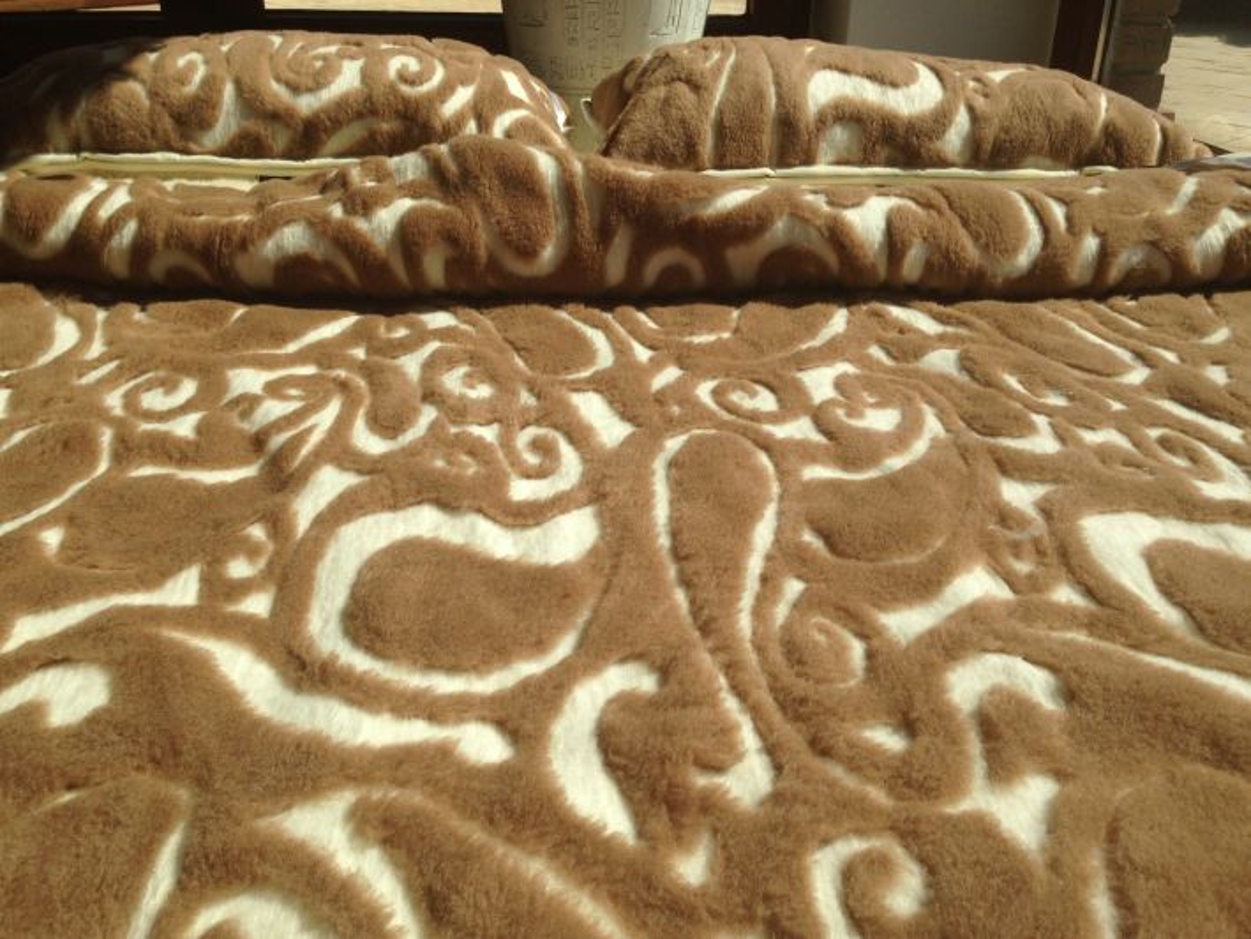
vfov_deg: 43.0
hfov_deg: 55.3
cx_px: 626
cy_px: 470
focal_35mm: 33
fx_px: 1193
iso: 50
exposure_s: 1/2169
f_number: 2.4
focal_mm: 4.13
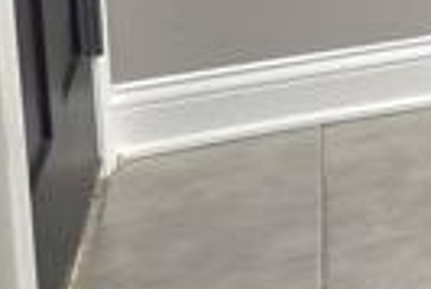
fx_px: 2205
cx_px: 1507
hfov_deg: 8.3
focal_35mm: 184
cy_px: -500
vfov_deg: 6.9
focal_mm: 6.3
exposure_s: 1/60.2
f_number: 1.7
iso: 80
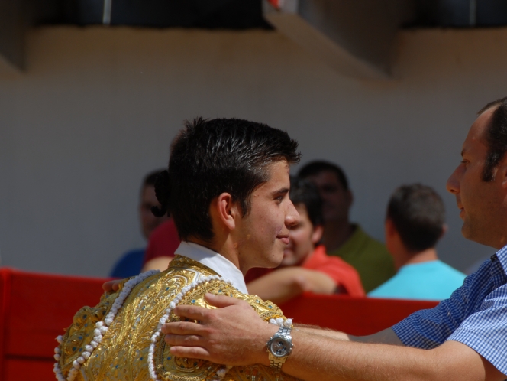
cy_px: 234
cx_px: 379
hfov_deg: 4.5
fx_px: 6518
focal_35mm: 445
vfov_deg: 3.3
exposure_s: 1/350
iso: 100
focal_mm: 200
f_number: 6.7
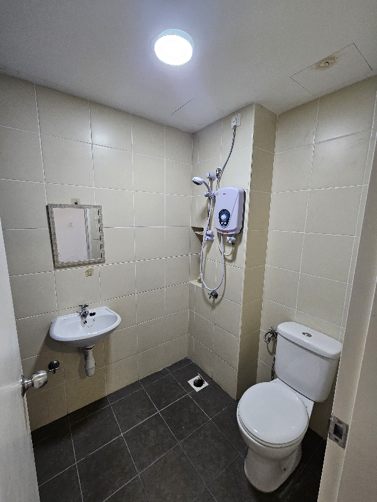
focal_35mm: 13
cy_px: 251
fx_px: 189
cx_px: 188
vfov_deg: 106.2
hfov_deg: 89.9
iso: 250
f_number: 2.2
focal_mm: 2.2
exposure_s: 1/50
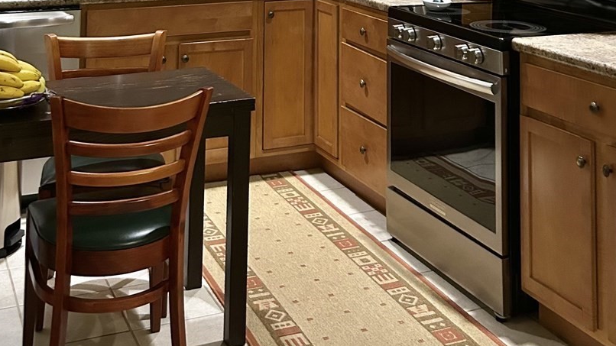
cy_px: -164
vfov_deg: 19.5
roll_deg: -0.6
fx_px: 882
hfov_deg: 38.5
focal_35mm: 54
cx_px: 322
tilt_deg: +2.0
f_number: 1.5
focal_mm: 5.7
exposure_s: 1/60
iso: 400
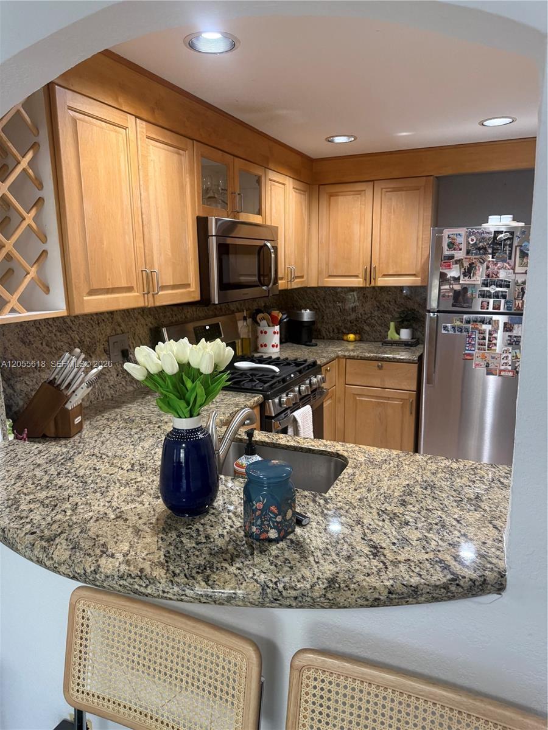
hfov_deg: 56.8
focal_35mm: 24
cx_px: 274
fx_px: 507
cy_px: 365
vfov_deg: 71.6
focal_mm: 6.76
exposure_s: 1/60
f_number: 1.78
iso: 250
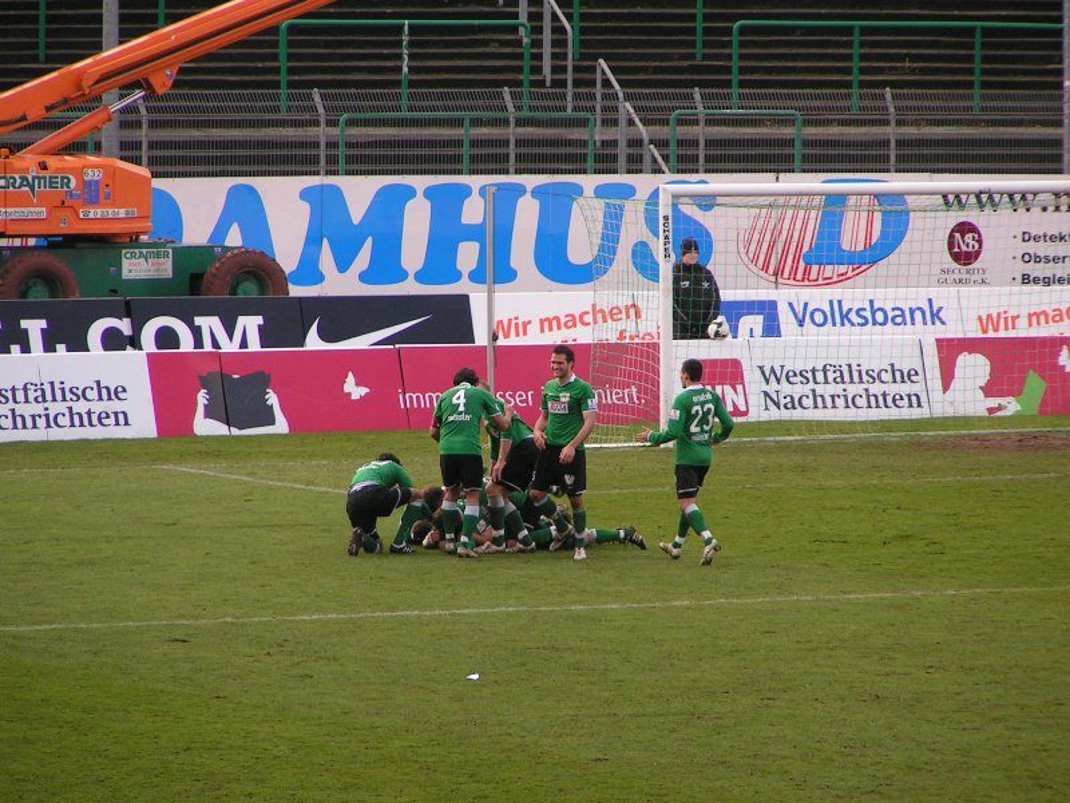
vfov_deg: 3.9
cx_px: 535
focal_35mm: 380
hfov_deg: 5.2
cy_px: 402
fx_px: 11746
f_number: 3.5
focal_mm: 58
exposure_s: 1/400
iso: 80
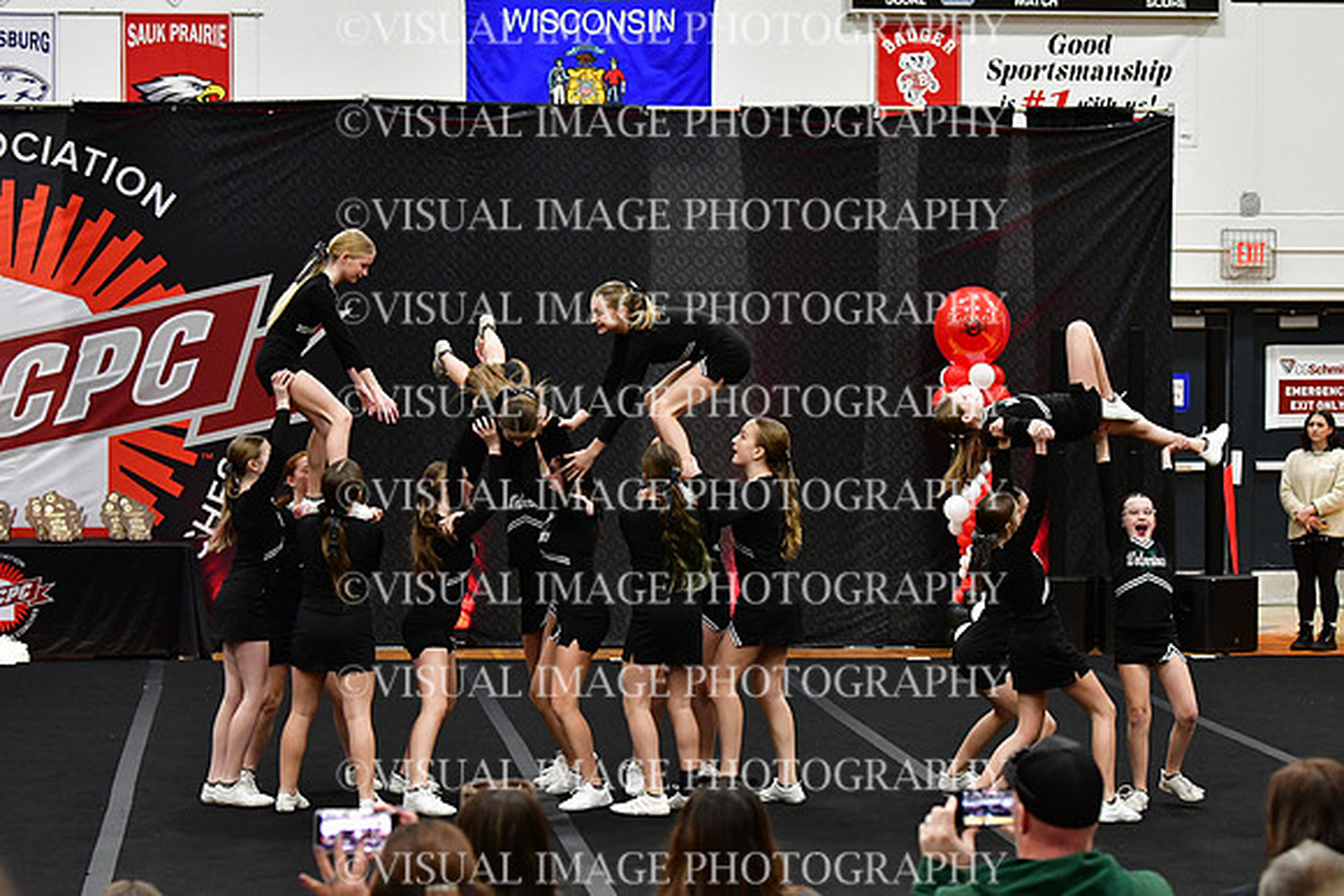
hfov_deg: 19.5
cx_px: 672
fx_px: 3921
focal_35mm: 105
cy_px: 448
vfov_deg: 13.0
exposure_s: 1/500
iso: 4000
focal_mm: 70
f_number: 3.5
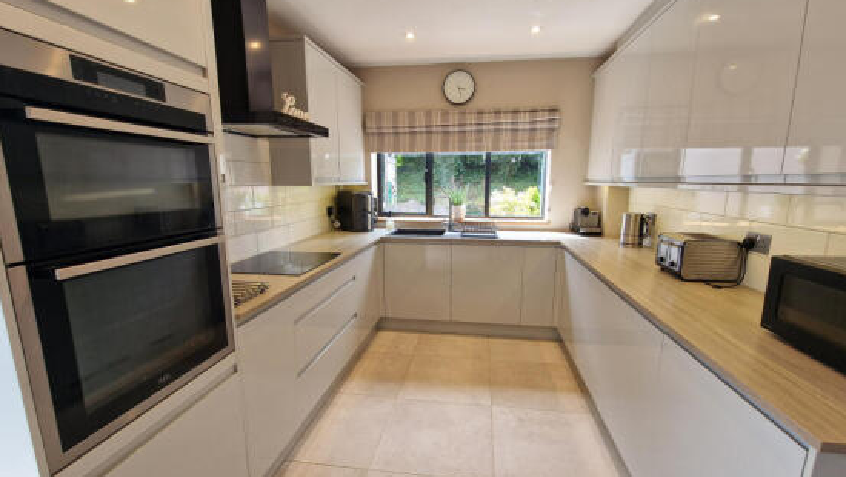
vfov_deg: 70.6
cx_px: 435
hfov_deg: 102.9
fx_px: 337
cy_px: 252
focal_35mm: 15
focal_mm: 2.2
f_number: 2.2
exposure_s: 1/100
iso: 64
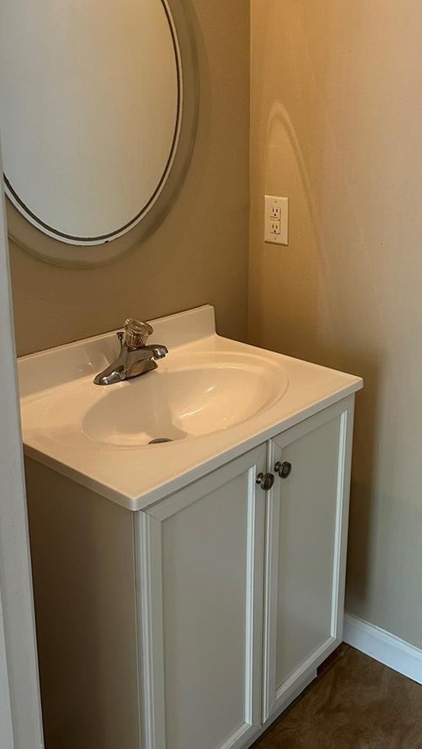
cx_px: 332
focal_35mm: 35
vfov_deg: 56.1
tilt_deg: -14.5
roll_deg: -2.3
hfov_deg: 32.9
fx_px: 696
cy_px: 291
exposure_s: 1/60
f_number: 1.78
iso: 160
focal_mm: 6.86
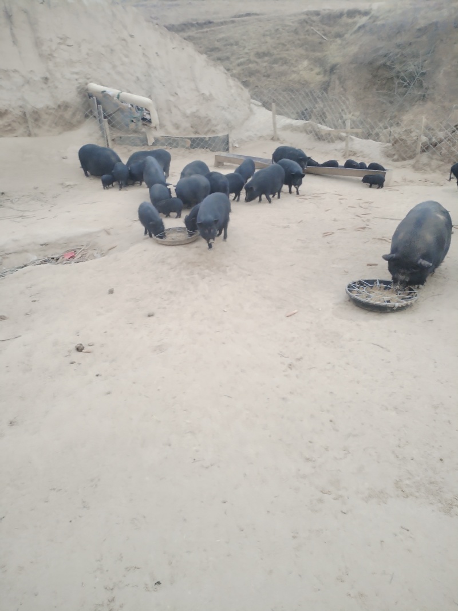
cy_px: 306
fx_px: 459
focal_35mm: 26
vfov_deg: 67.3
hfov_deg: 53.1
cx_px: 229
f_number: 1.8
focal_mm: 4.25
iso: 166
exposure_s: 1/100
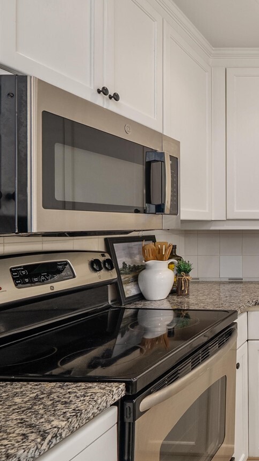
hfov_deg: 29.5
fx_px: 354
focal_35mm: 29
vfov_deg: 66.1
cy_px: 239
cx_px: 360
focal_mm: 14
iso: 1000
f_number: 7.1
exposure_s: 1/8
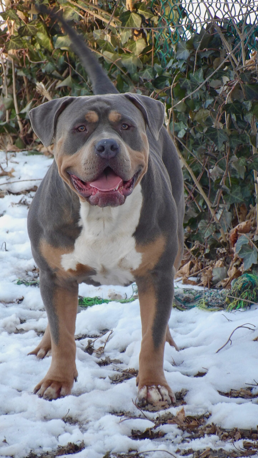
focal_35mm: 659
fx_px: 8014
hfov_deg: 1.8
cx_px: 97
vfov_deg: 3.3
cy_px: 229
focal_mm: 108.3
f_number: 4.2
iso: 118
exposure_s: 1/60
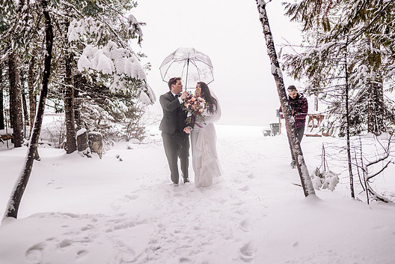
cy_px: 122
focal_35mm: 41
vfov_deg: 32.6
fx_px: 450
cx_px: 183
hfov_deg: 47.4
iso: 320
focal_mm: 35
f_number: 2.5
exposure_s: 1/200
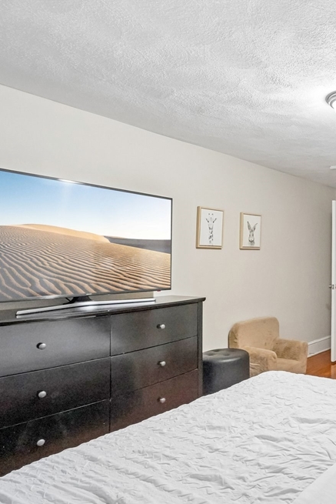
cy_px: 252
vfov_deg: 71.5
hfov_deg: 41.7
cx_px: 362
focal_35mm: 25
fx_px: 350
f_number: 8
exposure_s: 1/30
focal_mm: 16
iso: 5000
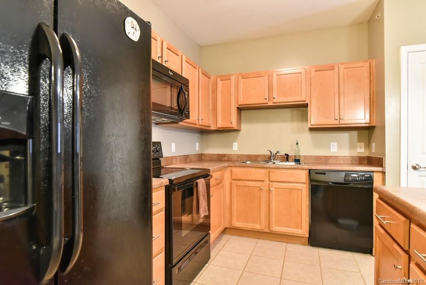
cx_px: 213
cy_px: 142
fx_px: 237
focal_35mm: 20
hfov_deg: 83.9
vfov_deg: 62.0
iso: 4000
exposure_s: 1/40
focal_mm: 20
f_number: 6.3
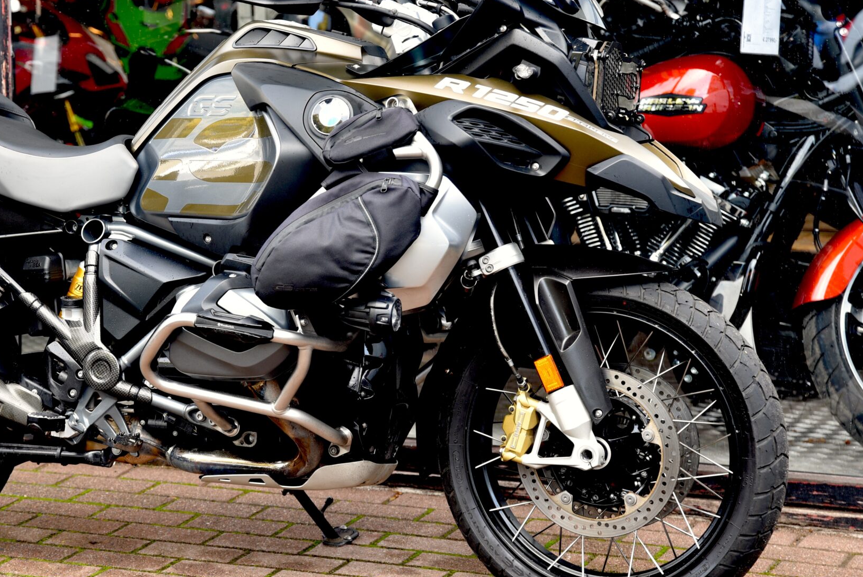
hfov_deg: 18.5
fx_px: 2638
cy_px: 211
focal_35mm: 110
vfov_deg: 12.5
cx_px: 233
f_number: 4
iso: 200
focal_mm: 70
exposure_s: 1/60
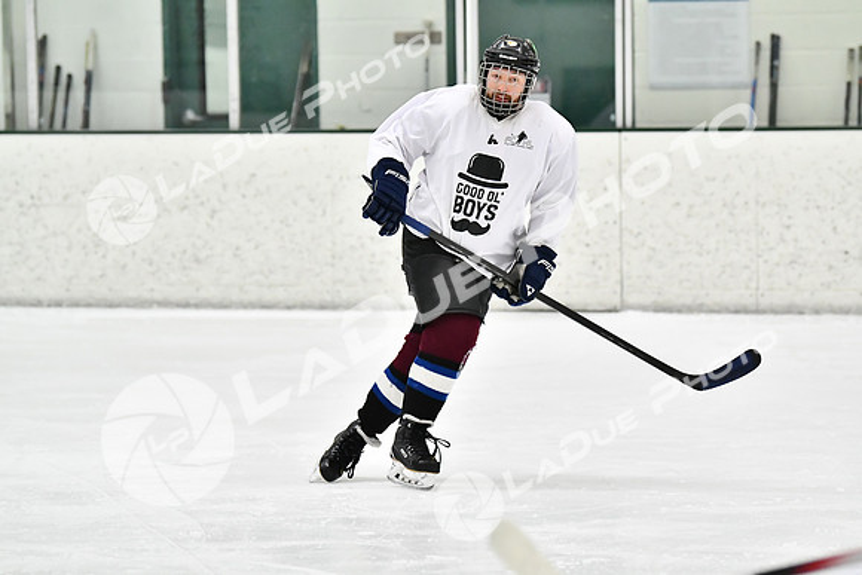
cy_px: 288
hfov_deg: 10.5
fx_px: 4670
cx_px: 431
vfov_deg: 7.0
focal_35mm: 195
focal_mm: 130
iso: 5000
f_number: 2.8
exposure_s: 1/1250
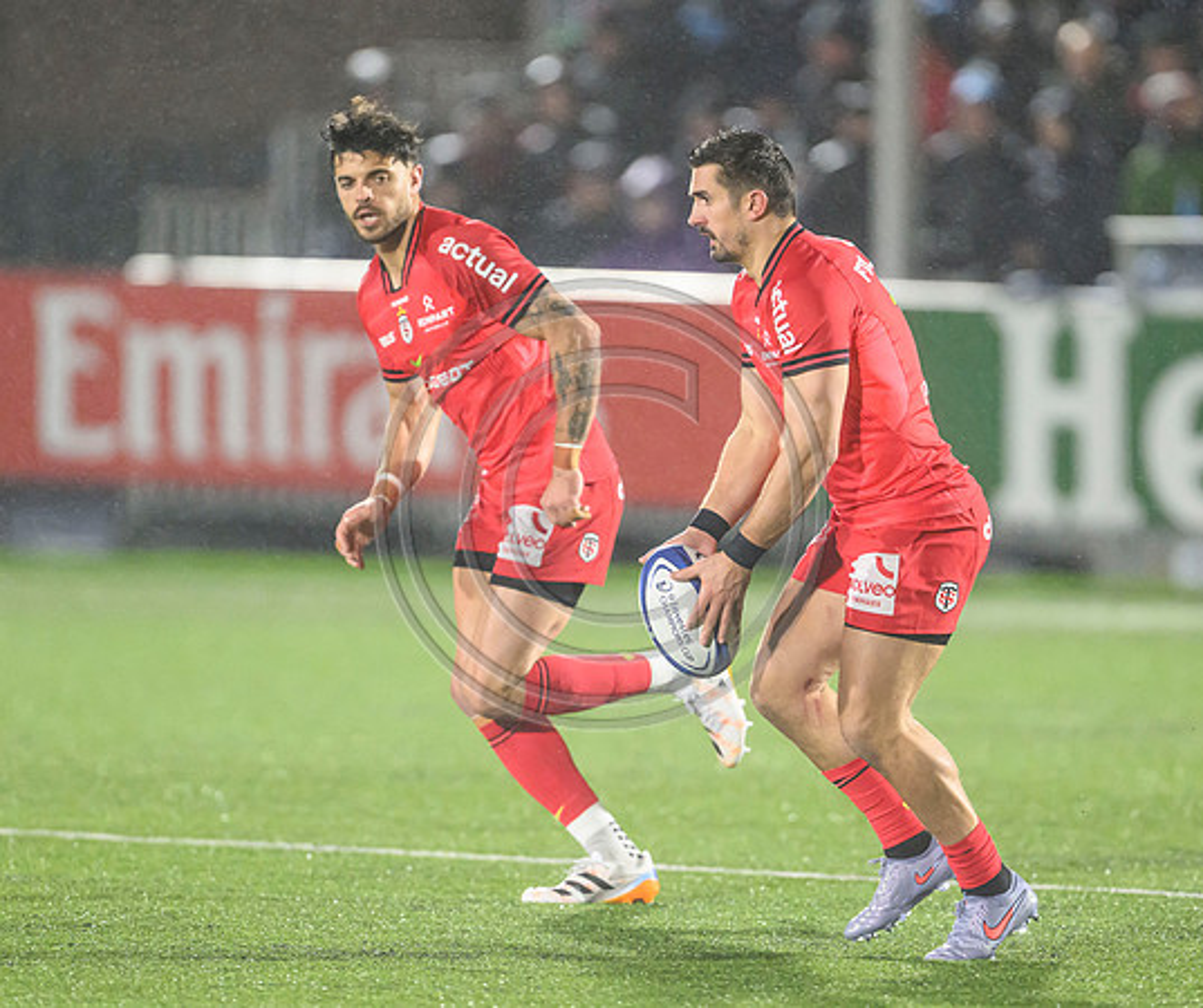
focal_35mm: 585
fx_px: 21207
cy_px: 605
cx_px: 800
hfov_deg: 3.2
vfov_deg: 2.7
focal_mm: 400
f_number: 3.2
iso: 5000
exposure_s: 1/1600
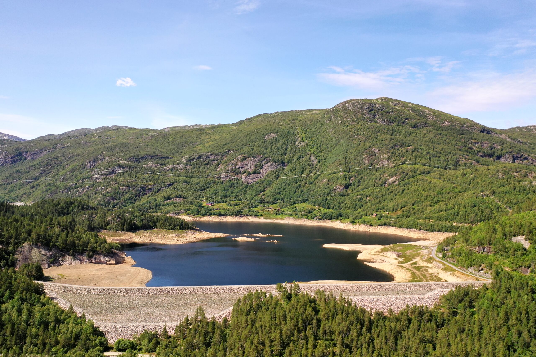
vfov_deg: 46.4
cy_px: 178
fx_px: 417
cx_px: 268
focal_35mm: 28
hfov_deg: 65.5
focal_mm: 10.26
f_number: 2.8
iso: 200
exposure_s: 1/30
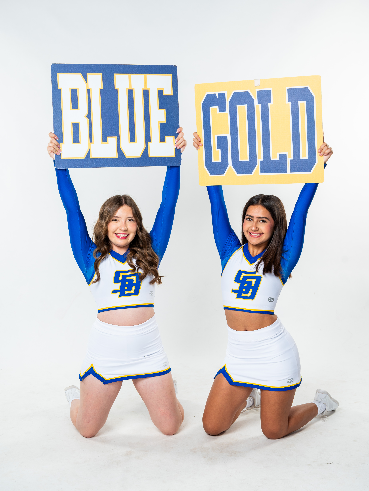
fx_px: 782
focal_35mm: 55
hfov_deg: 26.6
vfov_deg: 34.9
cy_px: 237
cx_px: 191
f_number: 6.3
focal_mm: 49
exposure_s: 1/200
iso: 200
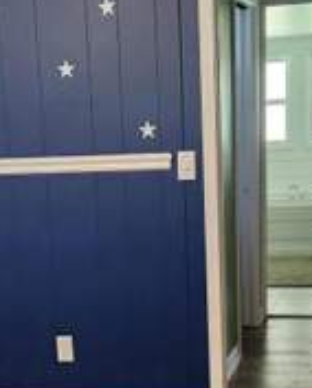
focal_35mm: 81
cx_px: 134
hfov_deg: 19.0
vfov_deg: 22.7
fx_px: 933
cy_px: 375
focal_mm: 5.4
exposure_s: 1/60
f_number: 1.8
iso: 800
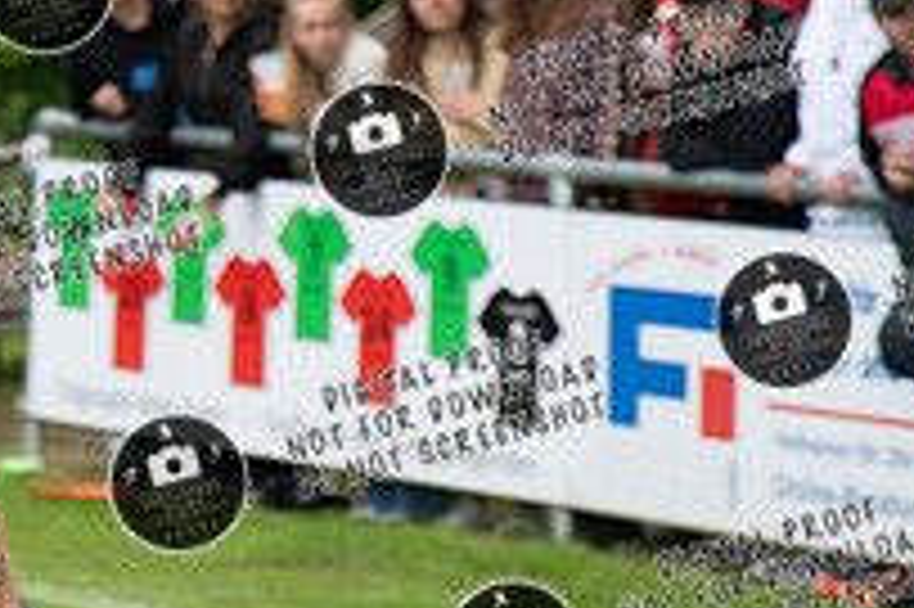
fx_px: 7610
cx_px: -270
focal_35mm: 300
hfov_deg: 6.8
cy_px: 36
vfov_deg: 4.6
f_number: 4
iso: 720
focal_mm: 70
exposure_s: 1/500
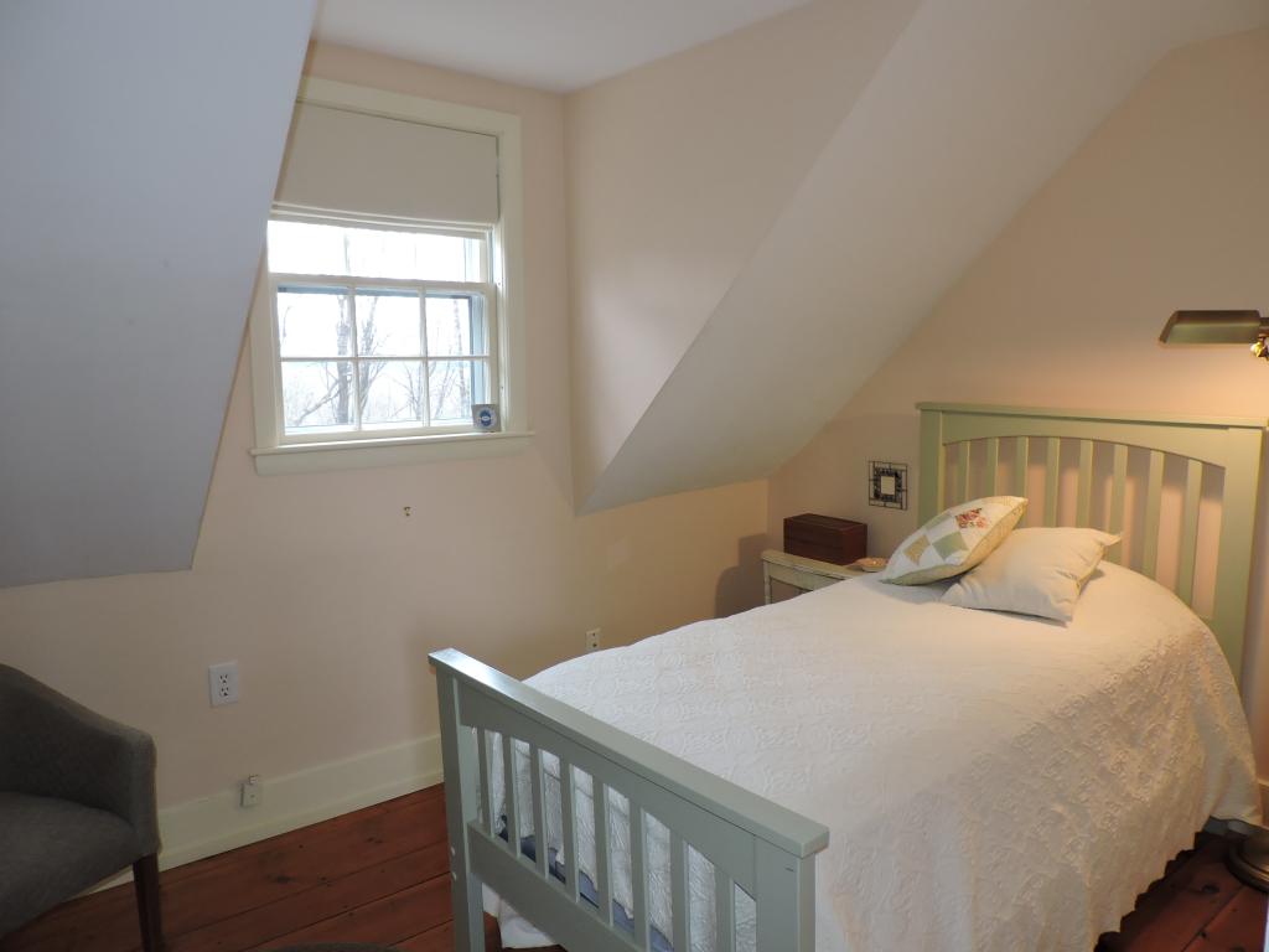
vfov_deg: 56.8
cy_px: 476
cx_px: 634
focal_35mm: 24
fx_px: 880
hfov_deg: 71.6
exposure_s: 1/40
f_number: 3
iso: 250
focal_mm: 4.3
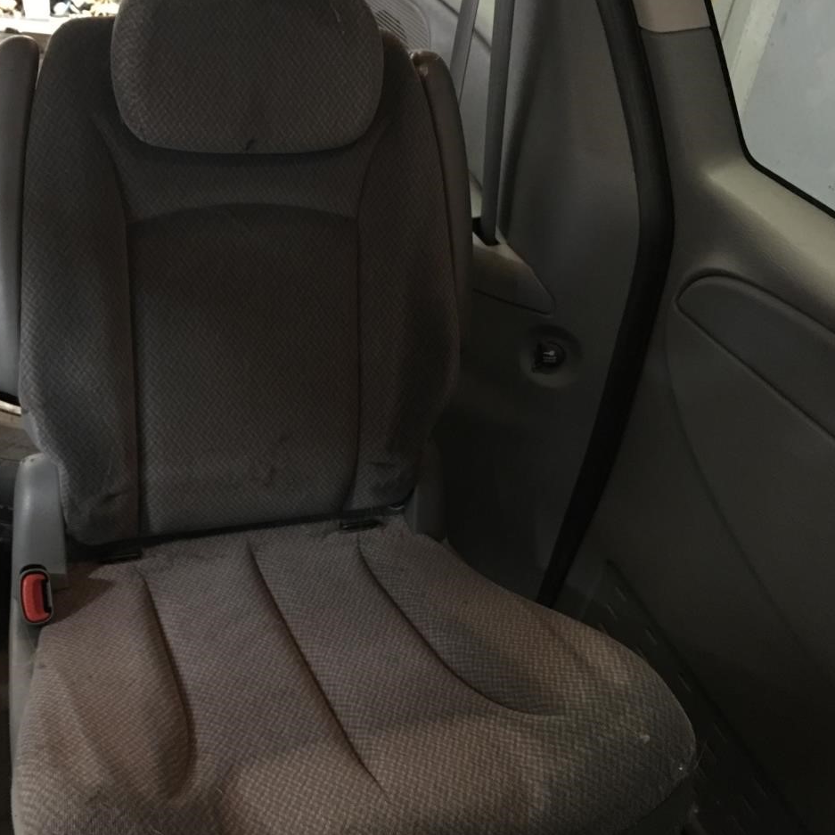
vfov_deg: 47.2
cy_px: 423
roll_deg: -6.4
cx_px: 329
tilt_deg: -32.9
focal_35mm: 35
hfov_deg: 46.9
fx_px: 955
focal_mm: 4.15
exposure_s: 1/4
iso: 200
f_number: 2.2
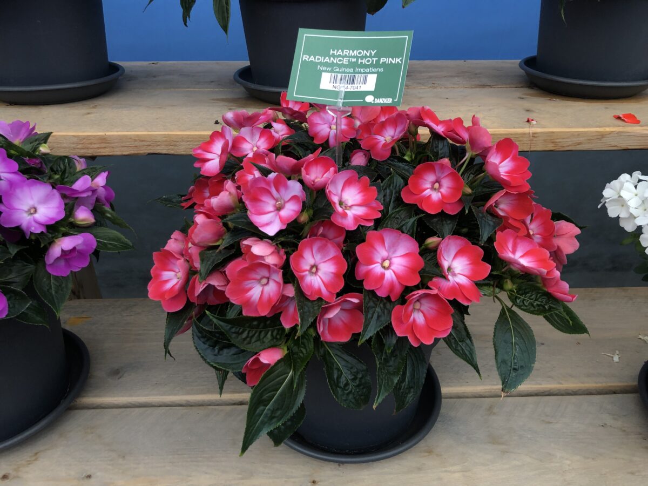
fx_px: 524
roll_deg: +0.1
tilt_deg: -28.2
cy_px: 243
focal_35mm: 28
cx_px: 324
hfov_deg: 63.4
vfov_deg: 49.7
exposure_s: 1/33
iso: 32
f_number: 1.8
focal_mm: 4
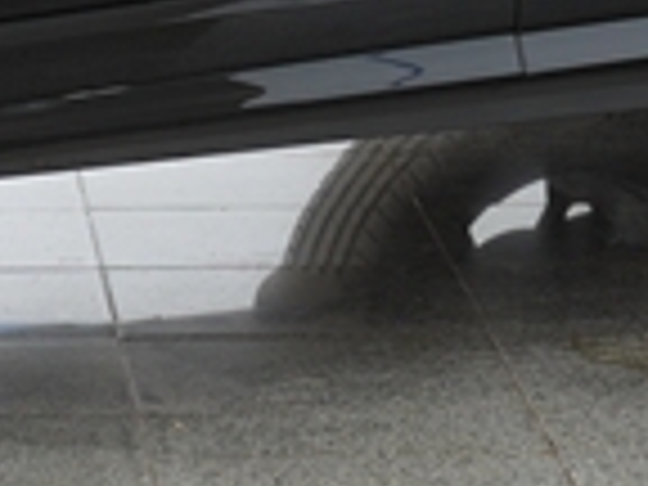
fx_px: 5942
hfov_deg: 6.2
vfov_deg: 4.6
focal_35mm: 317
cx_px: -135
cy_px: -317
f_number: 3.5
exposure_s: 1/60
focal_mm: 31
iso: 200
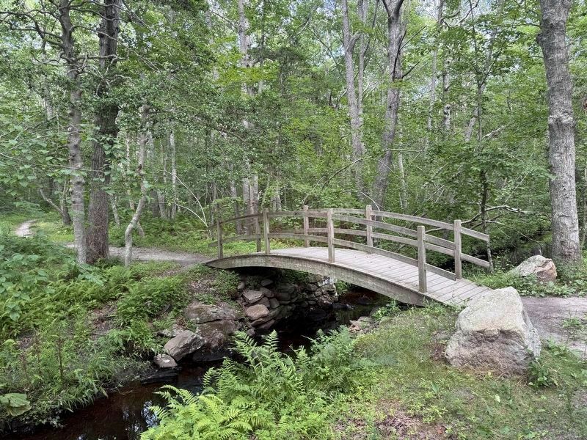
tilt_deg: -4.4
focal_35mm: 24
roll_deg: +2.3
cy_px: 220
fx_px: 407
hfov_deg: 71.6
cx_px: 294
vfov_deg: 56.8
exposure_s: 1/121
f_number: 1.78
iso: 80
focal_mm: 6.76
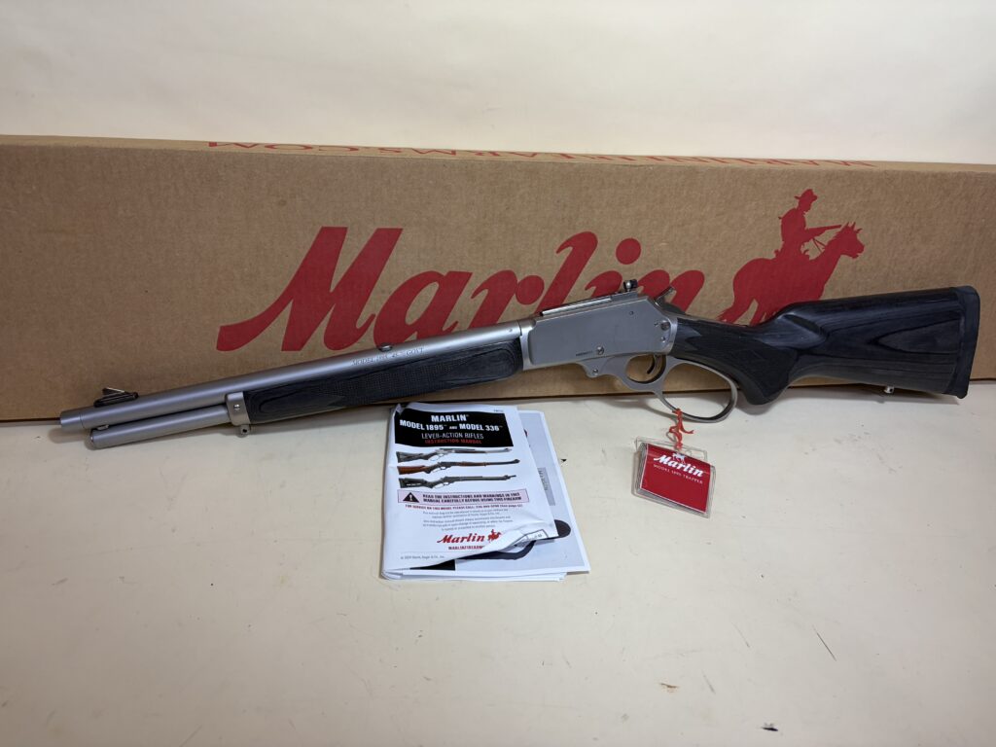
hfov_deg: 67.3
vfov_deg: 53.1
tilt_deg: -29.5
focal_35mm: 26
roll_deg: -5.3
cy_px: 374
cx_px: 498
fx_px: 748
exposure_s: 1/120
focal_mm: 5.96
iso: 64
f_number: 1.6
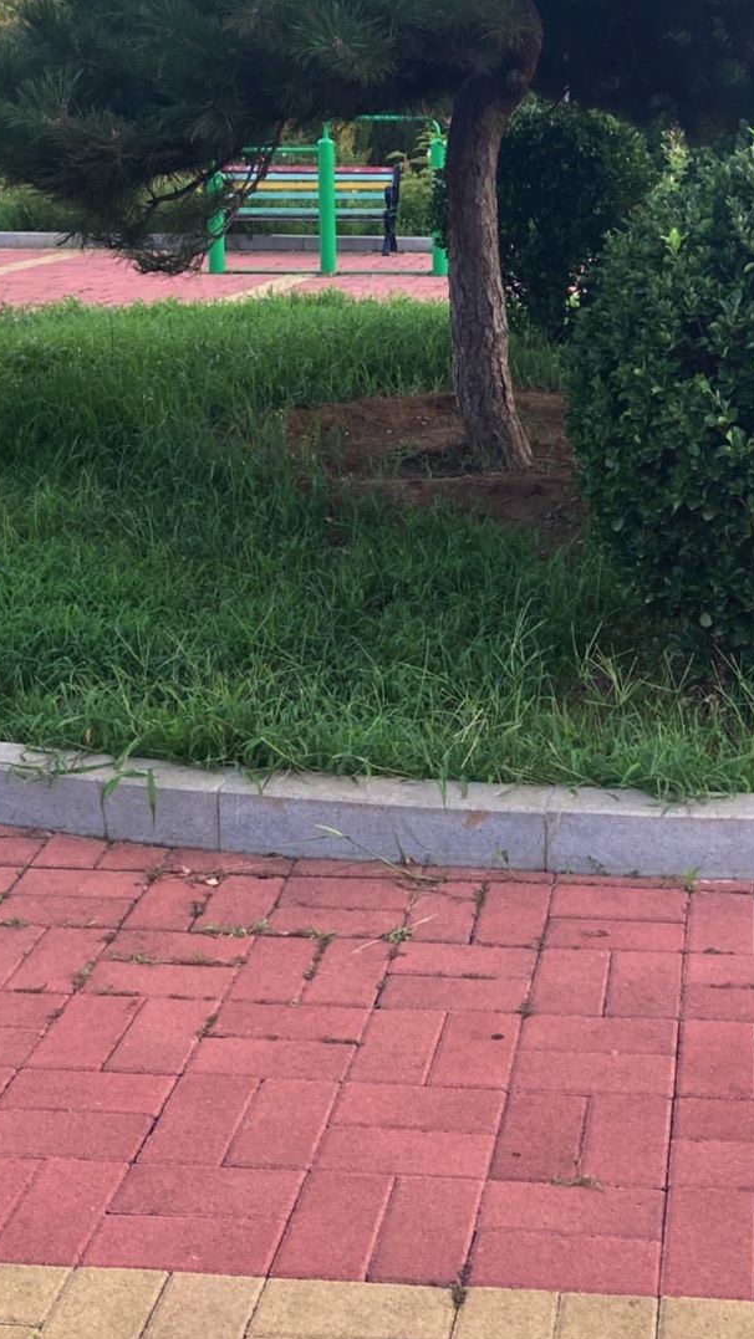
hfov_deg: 20.6
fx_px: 2061
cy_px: 337
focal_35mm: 58
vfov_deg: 35.2
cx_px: 561
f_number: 1.8
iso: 20
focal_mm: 3.99
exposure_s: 1/152
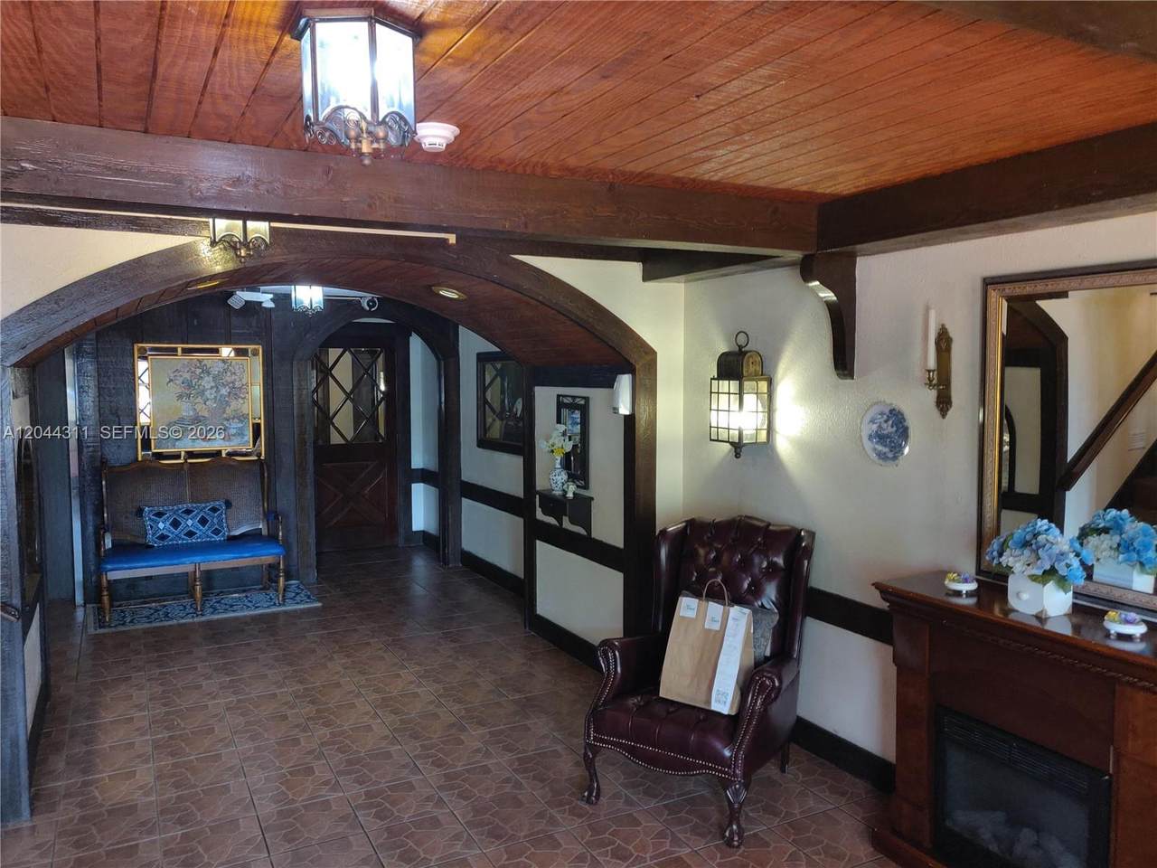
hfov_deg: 69.4
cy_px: 434
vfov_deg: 54.9
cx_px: 578
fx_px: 836
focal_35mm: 25
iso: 500
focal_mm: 4.25
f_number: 1.7
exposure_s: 1/20
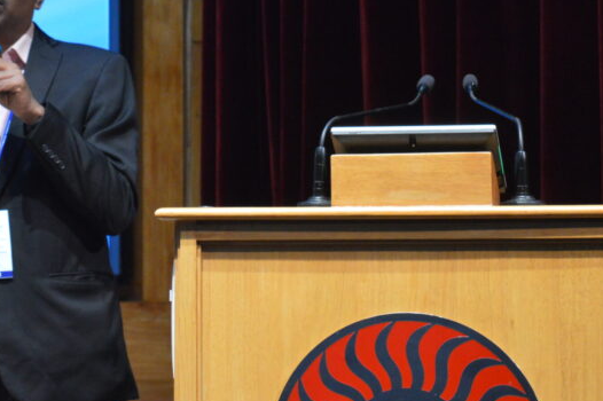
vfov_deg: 8.7
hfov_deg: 13.0
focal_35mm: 157
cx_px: 72
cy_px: 148
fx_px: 2627
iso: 2000
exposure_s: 1/60
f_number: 5.6
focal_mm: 55
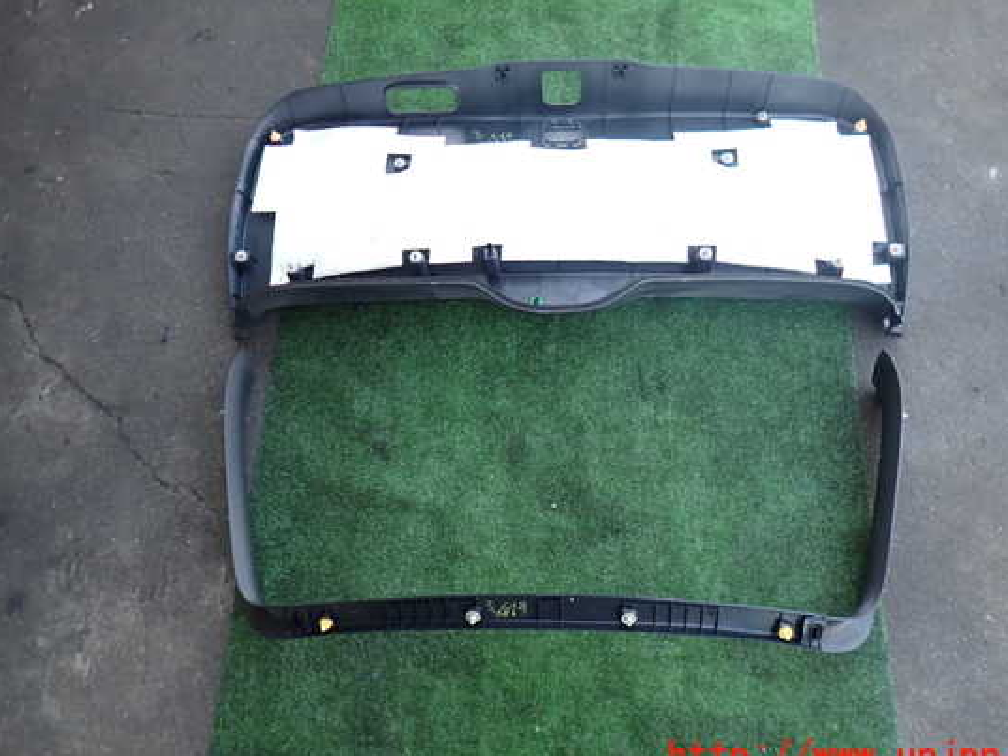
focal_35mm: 28
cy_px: 359
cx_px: 528
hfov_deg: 63.4
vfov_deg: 49.7
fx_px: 815
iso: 125
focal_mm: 4.5
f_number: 2
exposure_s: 1/125
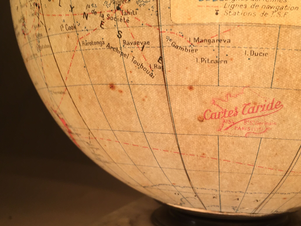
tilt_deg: -5.0
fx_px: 400
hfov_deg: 40.9
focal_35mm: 46
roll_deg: -1.5
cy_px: 125
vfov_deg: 31.5
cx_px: 191
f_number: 2.2
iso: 40
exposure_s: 1/50
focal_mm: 4.15
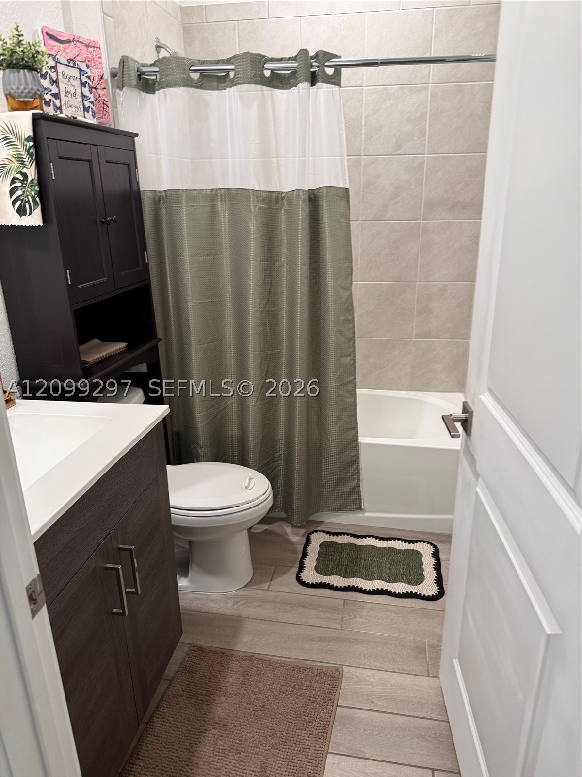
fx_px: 538
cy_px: 388
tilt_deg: -17.2
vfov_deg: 71.6
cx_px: 291
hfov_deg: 56.8
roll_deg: -0.2
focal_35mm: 24
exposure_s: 1/60
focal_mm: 6.76
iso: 160
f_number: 1.78
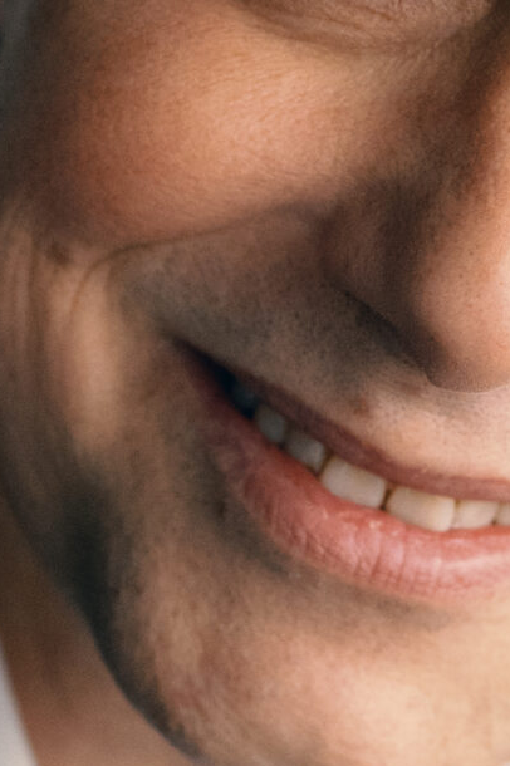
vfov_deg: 9.8
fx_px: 4467
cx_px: 533
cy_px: 271
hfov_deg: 6.5
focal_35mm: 210
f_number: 3.2
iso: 2500
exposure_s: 1/125
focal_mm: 50
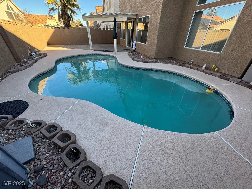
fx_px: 102
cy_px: 94
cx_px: 126
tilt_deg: -32.5
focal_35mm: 14
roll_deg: -1.6
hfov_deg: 102.1
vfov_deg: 85.7
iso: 40
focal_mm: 2.22
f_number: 2.2
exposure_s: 1/197
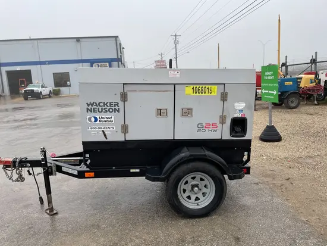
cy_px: 123
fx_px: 246
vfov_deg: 53.1
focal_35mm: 26
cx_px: 164
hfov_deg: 67.3
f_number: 1.6
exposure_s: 1/561
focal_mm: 4.2
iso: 50
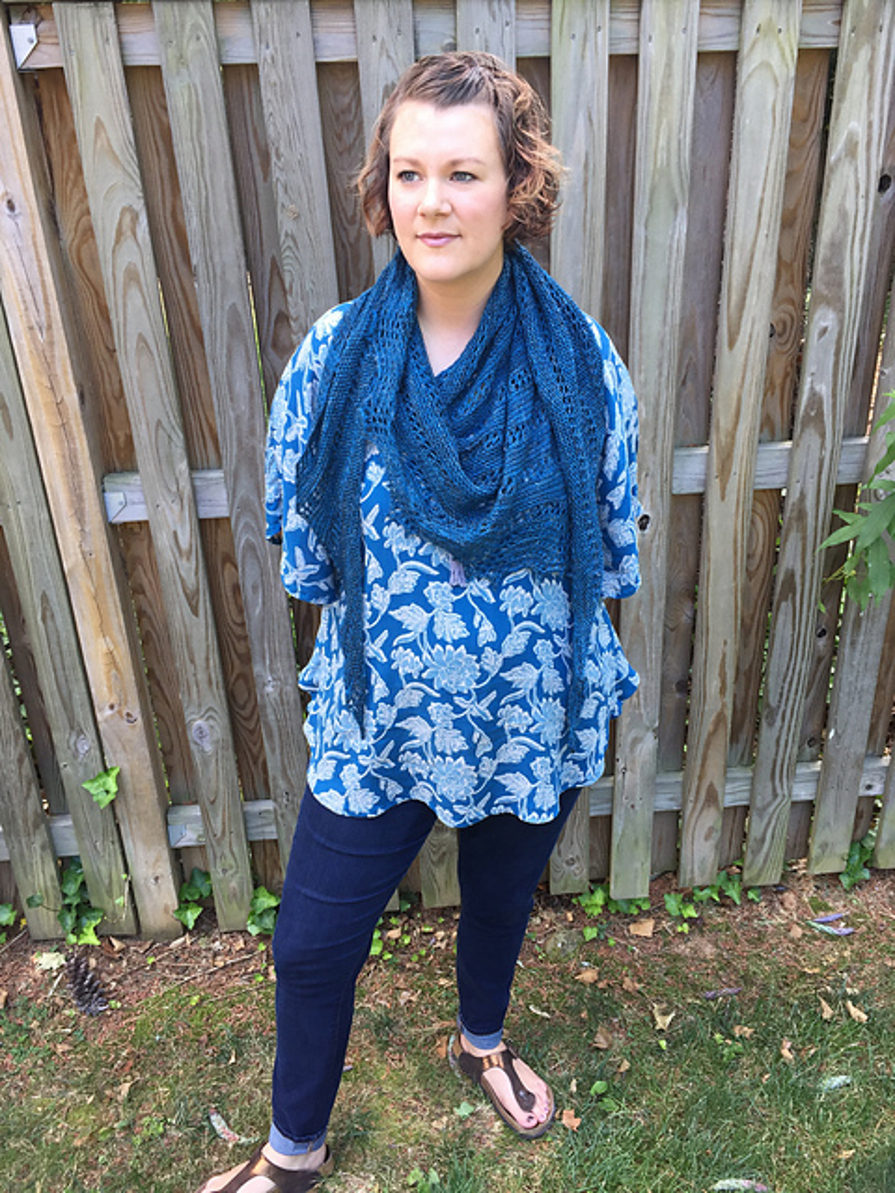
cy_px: 596
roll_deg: +3.0
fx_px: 1000
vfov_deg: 61.7
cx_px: 448
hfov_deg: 48.2
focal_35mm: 29
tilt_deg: -25.9
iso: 32
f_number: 2.2
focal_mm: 4.15
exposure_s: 1/60
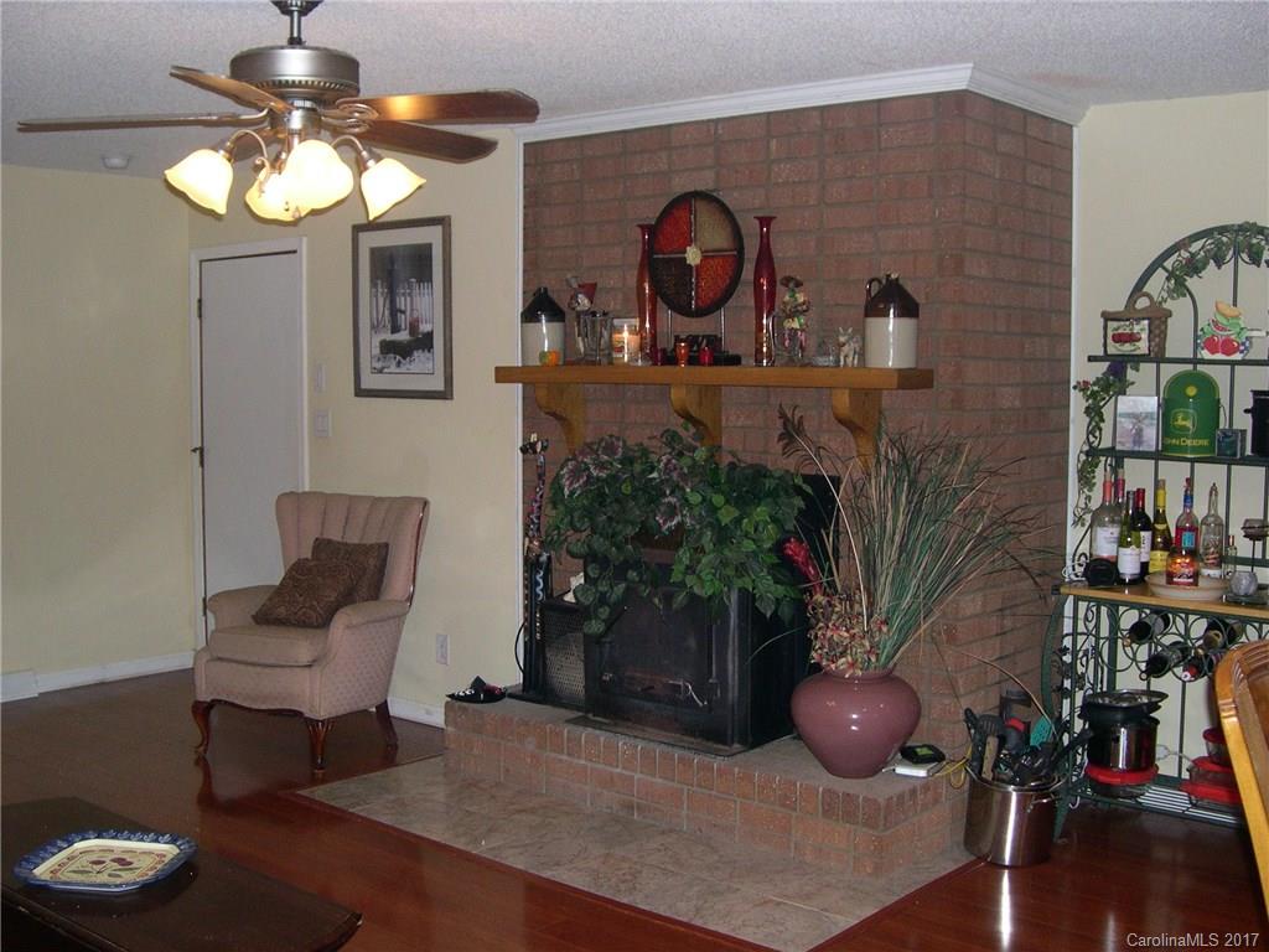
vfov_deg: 37.7
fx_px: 1393
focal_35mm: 38
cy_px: 476
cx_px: 634
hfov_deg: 49.0
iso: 308
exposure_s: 1/60
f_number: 2.8
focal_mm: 8
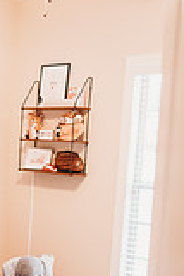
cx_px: -36
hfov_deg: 19.1
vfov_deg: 29.7
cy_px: 201
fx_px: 515
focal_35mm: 67
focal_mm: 24
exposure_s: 1/160
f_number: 2.2
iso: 800
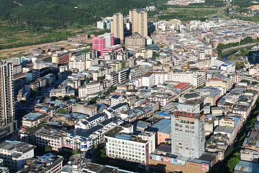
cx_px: 221
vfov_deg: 26.3
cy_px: 6
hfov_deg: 38.3
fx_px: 352
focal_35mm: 49
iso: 140
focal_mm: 8.38
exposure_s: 1/3000
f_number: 2.8
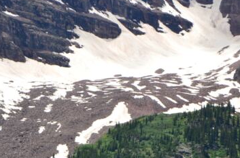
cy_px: 69
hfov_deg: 5.1
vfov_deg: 3.3
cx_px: 128
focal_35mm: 408
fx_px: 2712
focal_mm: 150
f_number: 16
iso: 200
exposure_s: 1/200
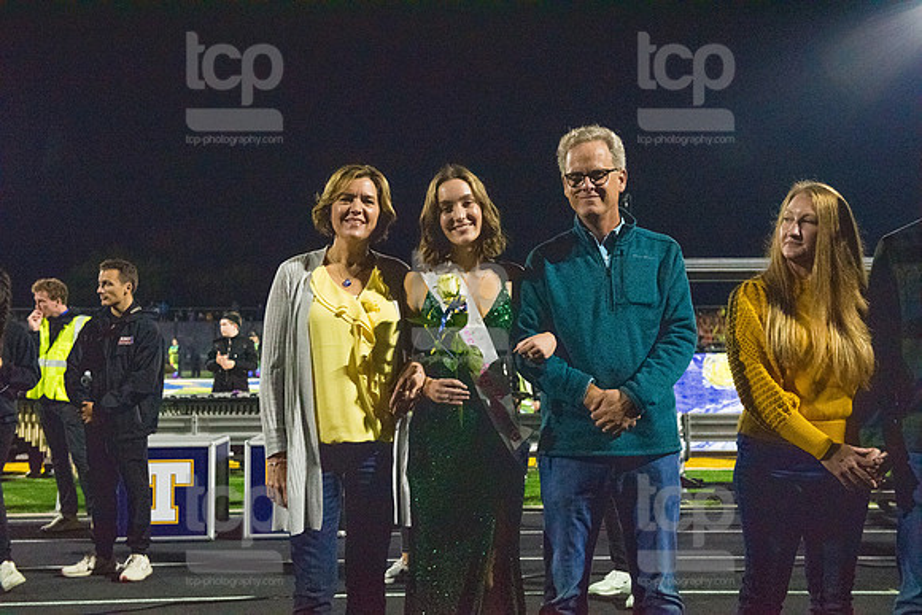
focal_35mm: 48
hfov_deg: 41.1
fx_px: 1230
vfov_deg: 28.1
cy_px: 308
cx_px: 461
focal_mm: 48
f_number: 5
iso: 8000
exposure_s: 1/500
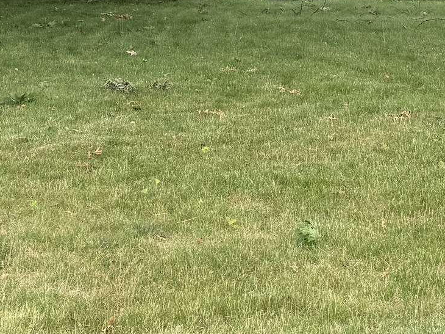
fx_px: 1298
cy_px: -201
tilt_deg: +4.4
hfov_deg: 19.4
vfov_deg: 13.6
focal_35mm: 101
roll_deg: +0.0
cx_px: 271
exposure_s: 1/352
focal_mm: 6.76
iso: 80
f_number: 1.78
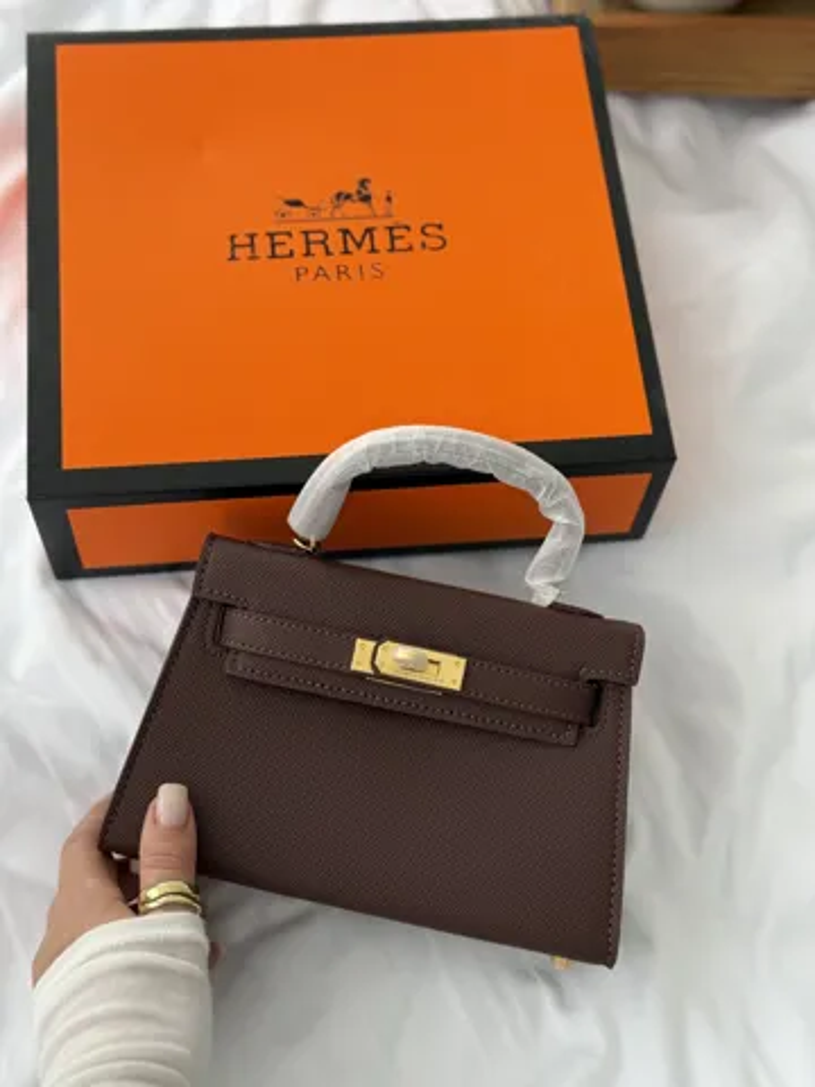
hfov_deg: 30.3
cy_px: 544
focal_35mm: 48
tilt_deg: -63.0
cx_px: 408
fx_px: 1507
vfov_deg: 39.7
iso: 100
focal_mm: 6.76
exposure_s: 1/85
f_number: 1.78
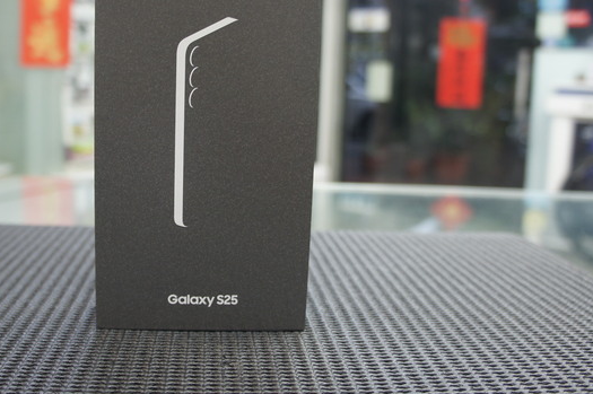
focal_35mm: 37
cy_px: 152
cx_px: 233
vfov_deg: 35.7
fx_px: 609
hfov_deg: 51.5
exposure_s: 1/30
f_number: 3.5
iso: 400
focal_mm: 18
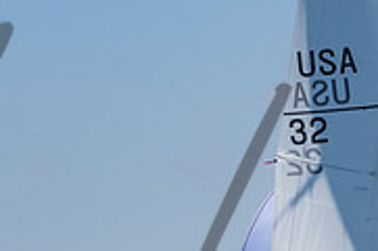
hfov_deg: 5.3
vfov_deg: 3.5
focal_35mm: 391
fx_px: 4098
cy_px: 320
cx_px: 297
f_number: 14
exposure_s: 1/1600
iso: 640
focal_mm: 78
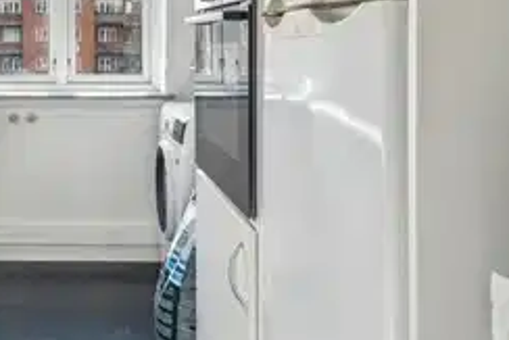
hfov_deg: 44.8
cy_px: 42
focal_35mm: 40
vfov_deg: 32.0
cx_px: 69
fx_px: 566
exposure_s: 1/50
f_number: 8
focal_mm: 14.5
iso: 500
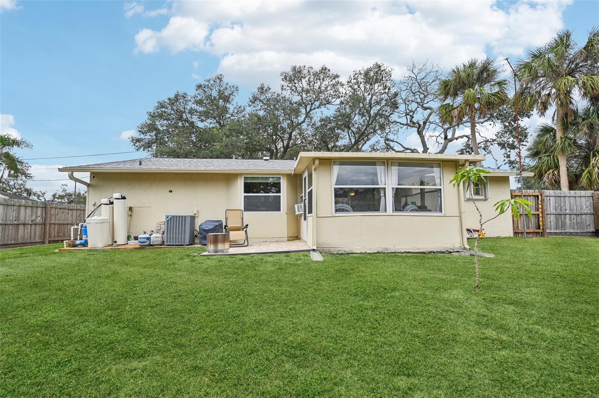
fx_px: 233
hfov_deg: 104.3
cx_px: 300
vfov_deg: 81.1
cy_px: 199
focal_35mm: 14
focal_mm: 14
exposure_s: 1/1000
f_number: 8
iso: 400
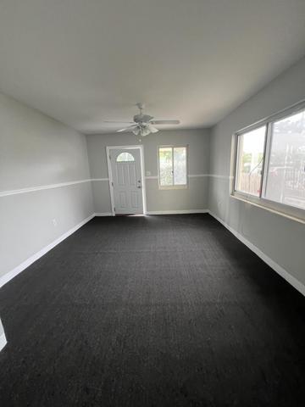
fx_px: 153
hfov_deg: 89.9
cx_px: 152
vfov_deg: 106.2
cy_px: 204
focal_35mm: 13
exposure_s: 1/99
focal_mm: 1.57
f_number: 1.8
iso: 200
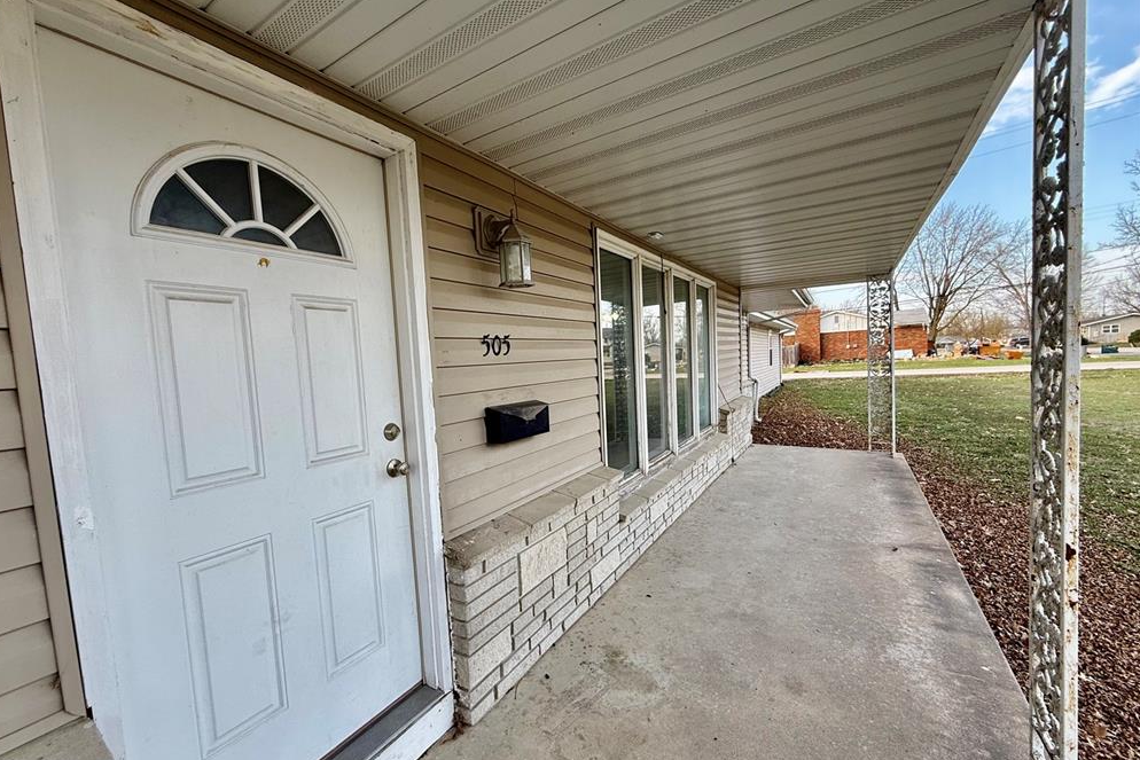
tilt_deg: -3.6
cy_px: 397
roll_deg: +3.4
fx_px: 475
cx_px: 555
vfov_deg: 77.3
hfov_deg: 100.4
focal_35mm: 15
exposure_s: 1/212
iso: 50
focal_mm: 2.22
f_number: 2.2
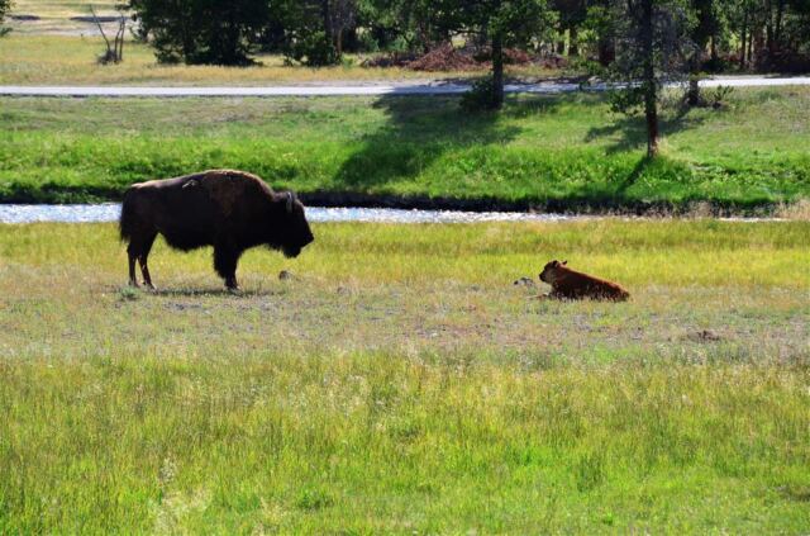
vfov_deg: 8.1
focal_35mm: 168
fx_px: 3770
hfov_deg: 12.3
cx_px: 405
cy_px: 268
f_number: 8
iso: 200
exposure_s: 1/320
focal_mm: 112
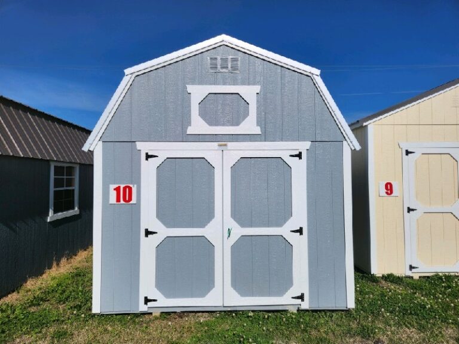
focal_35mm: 23
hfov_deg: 73.9
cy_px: 172
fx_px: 305
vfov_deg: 58.9
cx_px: 230
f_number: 1.8
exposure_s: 1/5000
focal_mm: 5.4
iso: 20
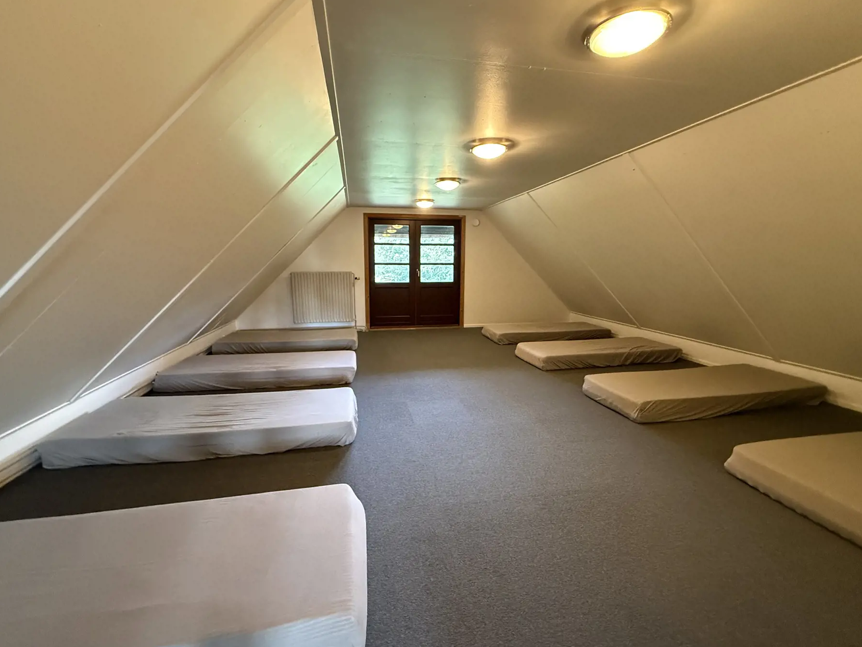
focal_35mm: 15
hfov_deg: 98.2
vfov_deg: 81.7
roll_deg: +0.4
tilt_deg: -9.6
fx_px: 374
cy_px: 320
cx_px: 426
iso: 800
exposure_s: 1/50
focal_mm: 2.22
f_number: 2.2
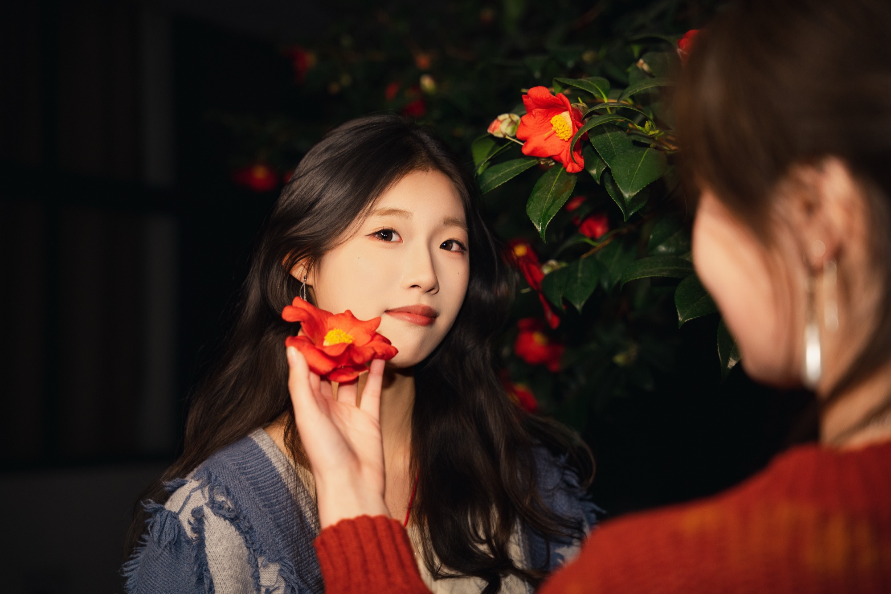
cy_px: 297
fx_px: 1341
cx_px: 446
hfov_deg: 36.7
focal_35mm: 54
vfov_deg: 25.0
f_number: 2.8
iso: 640
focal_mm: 54.2
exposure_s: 1/125
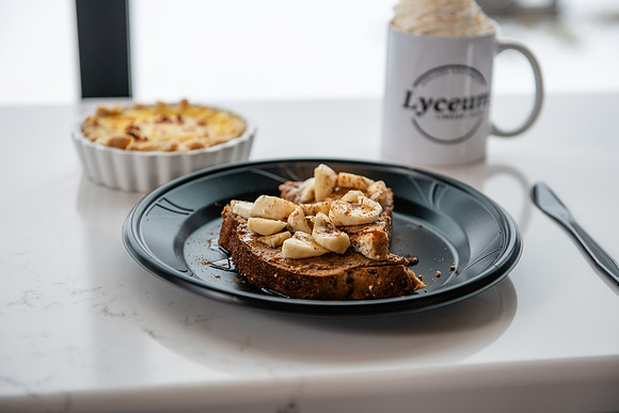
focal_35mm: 62
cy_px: 206
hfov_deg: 32.4
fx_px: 1066
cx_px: 310
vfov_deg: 21.9
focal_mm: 62
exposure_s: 1/200
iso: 200
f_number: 4
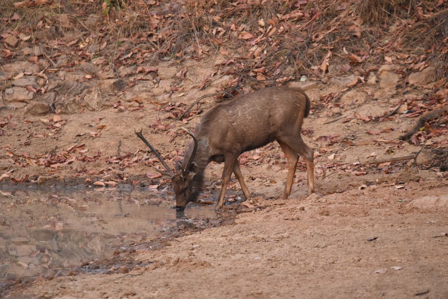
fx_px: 6224
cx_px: 224
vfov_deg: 2.8
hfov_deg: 4.1
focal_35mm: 500
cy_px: 150
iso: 6400
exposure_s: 1/640
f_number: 9
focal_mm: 500
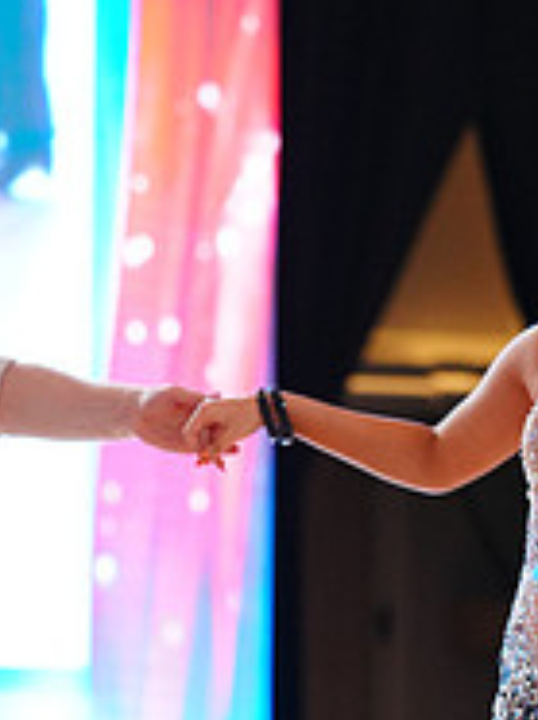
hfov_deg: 3.3
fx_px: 9284
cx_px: 211
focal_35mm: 447
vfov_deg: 4.4
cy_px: 921
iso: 2500
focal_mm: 149
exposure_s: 1/250
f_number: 4
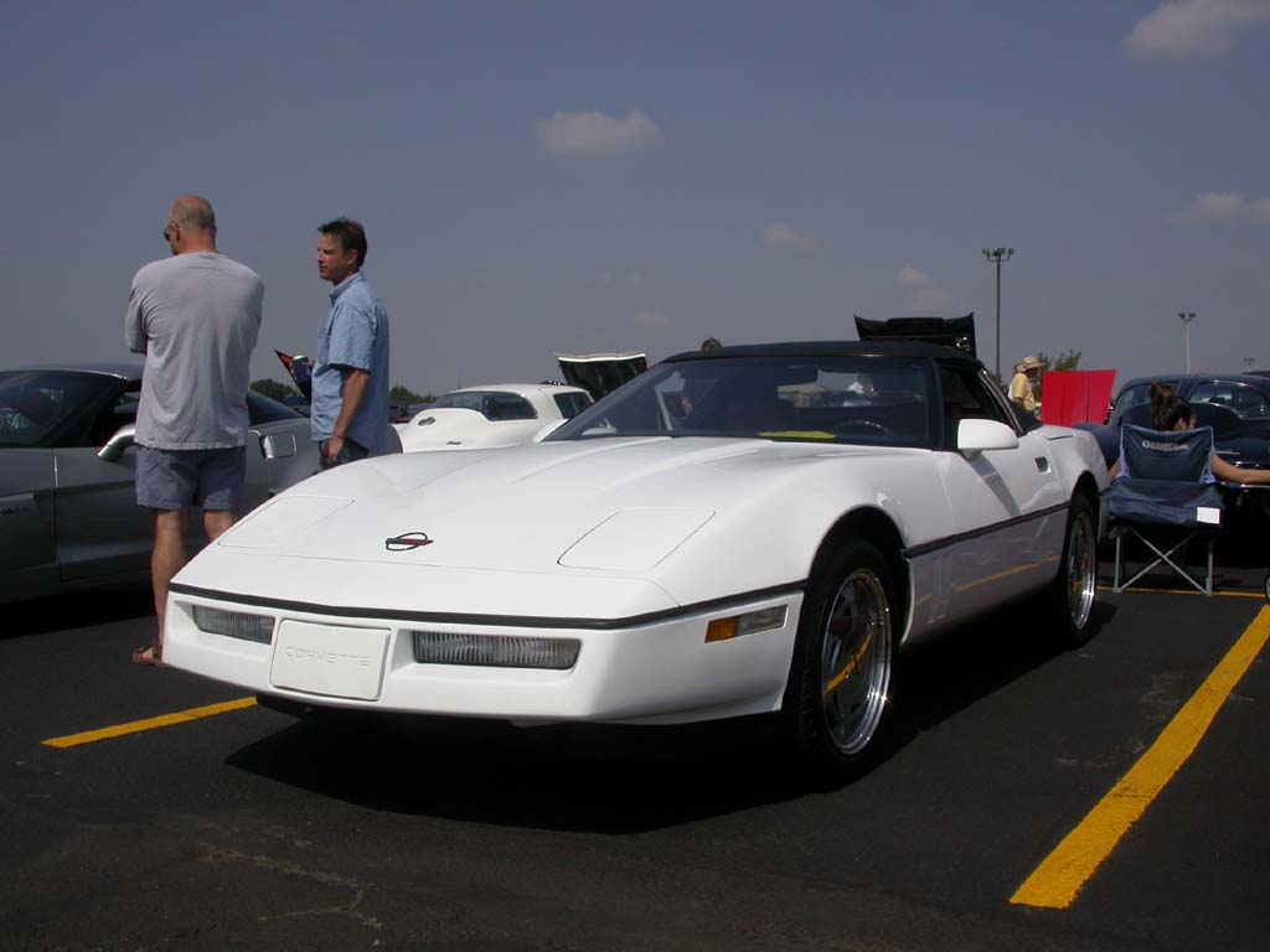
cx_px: 635
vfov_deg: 37.7
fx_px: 1394
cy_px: 476
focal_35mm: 38
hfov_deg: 49.0
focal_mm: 7.85
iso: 100
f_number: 7.5
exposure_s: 1/962
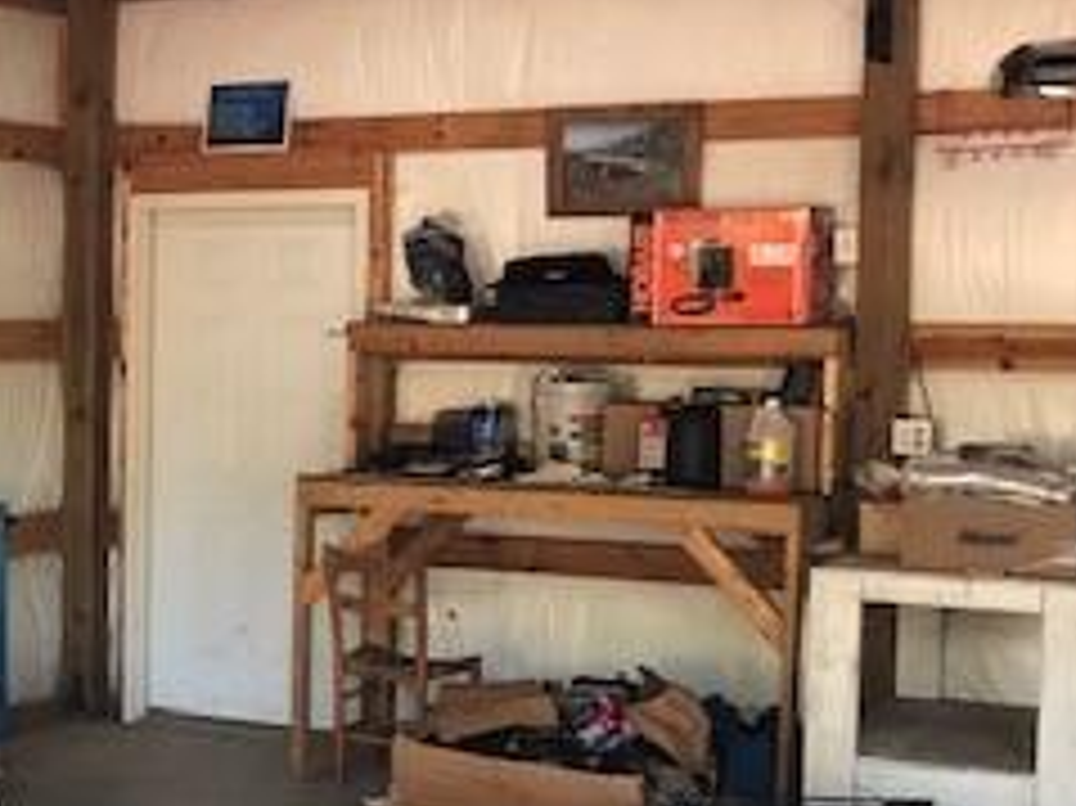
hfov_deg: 24.4
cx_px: -77
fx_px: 2330
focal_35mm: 75
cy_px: 531
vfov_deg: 19.6
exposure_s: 1/30
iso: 32
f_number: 1.8
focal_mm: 4
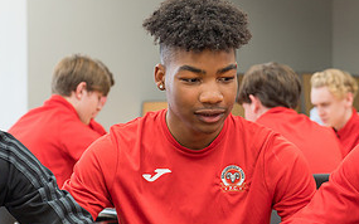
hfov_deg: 18.0
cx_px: 195
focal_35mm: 116
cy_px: 164
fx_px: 1135
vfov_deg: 11.3
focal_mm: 56
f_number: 4
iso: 1250
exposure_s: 1/80
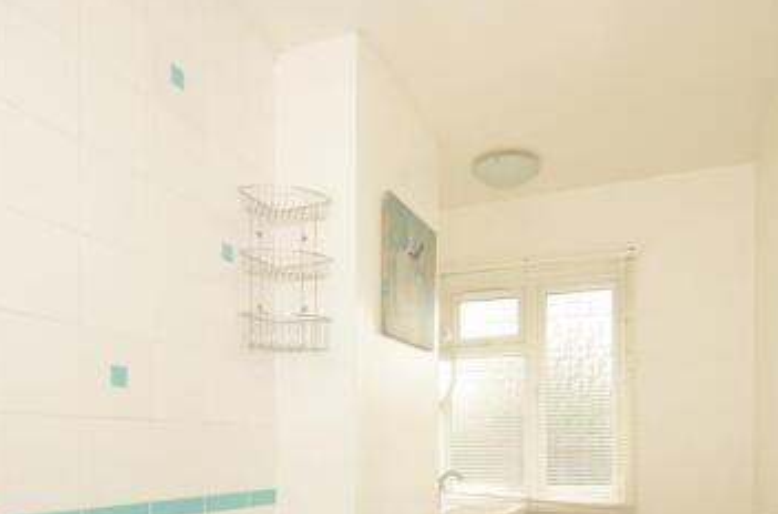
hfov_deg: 65.6
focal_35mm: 28
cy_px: 434
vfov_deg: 43.3
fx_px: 603
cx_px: 397
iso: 640
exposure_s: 1/60
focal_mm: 10
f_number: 7.1
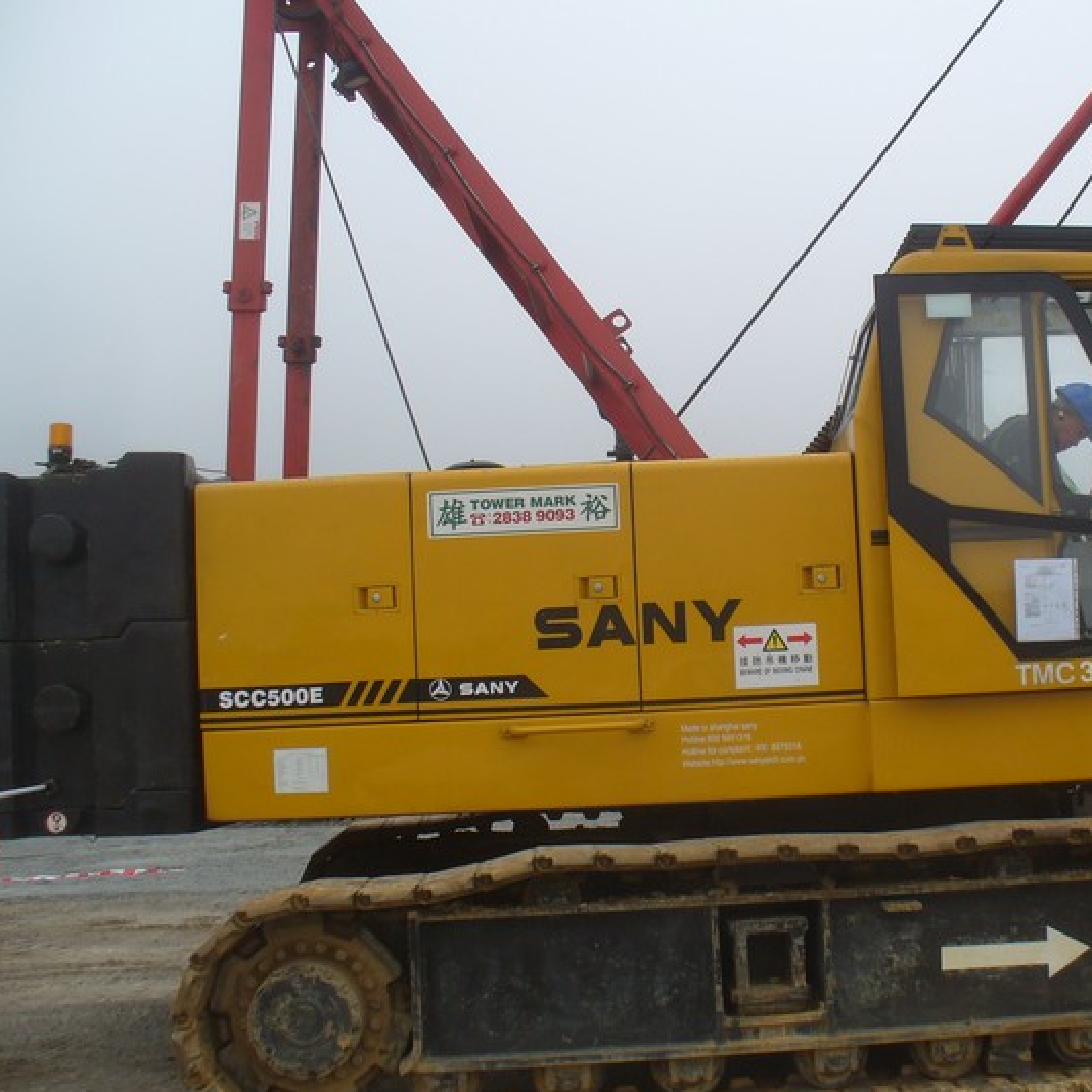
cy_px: 581
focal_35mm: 49
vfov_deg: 34.7
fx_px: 1749
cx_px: 740
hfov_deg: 34.3
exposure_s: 1/125
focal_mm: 6.1
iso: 64
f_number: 2.8
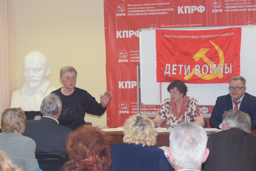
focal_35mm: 97
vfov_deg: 14.1
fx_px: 690
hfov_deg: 21.0
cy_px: 71
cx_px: 112
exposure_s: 1/60
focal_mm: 52
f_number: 5.6
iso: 1250
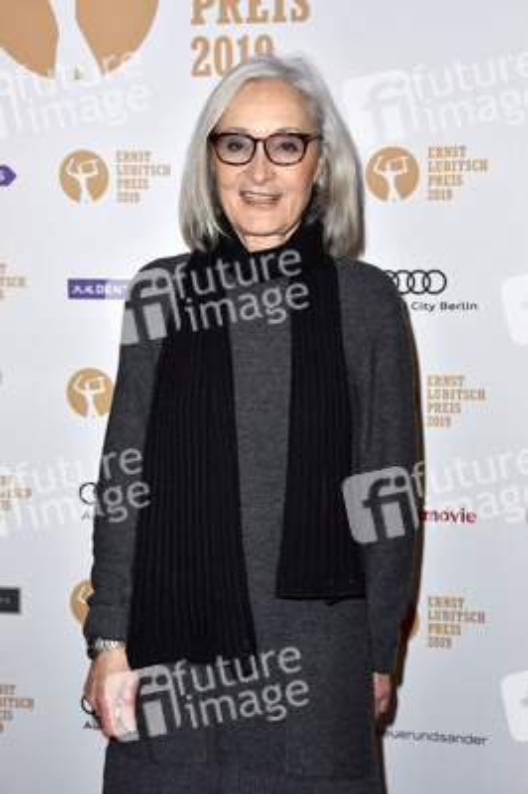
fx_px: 1432
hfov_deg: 20.9
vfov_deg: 31.0
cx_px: 264
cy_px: 397
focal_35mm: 65
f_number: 5.6
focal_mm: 65
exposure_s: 1/125
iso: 800
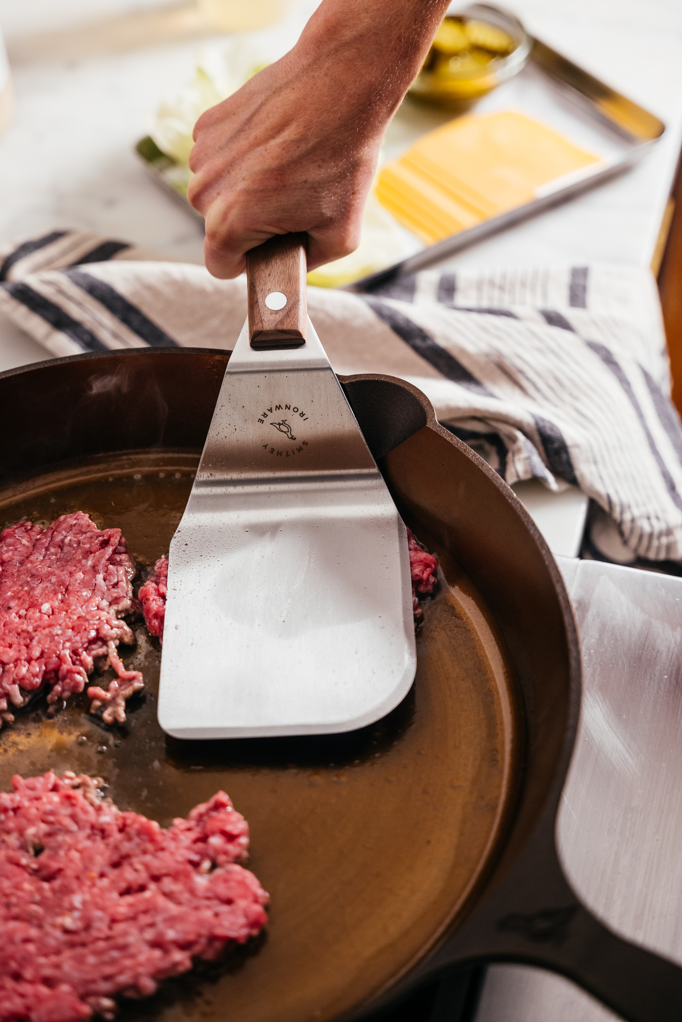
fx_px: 1563
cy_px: 511
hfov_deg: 24.6
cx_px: 341
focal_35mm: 55
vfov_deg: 36.2
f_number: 2.8
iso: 800
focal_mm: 55
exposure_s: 1/160
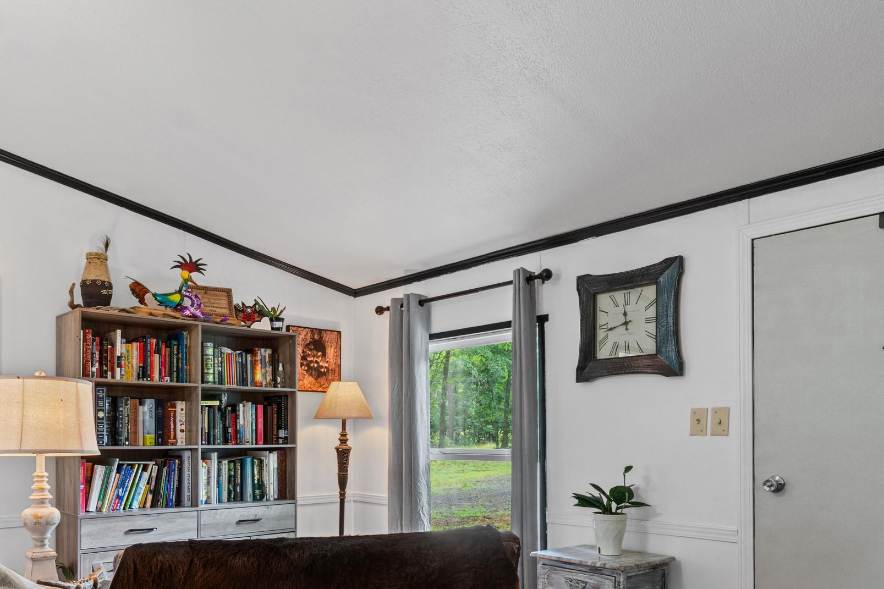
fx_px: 687
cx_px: 393
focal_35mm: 28
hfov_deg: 65.3
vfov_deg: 44.7
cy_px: 447
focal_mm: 12
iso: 400
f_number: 8
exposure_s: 1
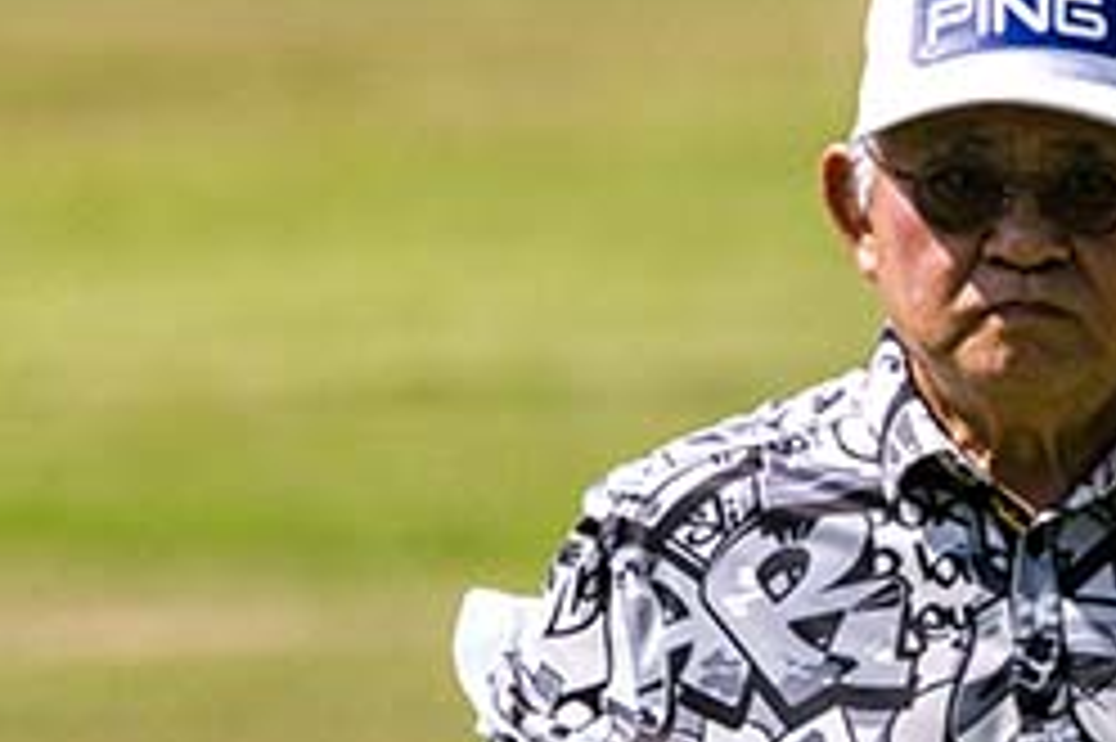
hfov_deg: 0.8
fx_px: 77880
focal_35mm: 2514
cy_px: 1133
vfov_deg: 0.5
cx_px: 1004
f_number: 8
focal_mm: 650
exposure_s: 1/2500
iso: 500
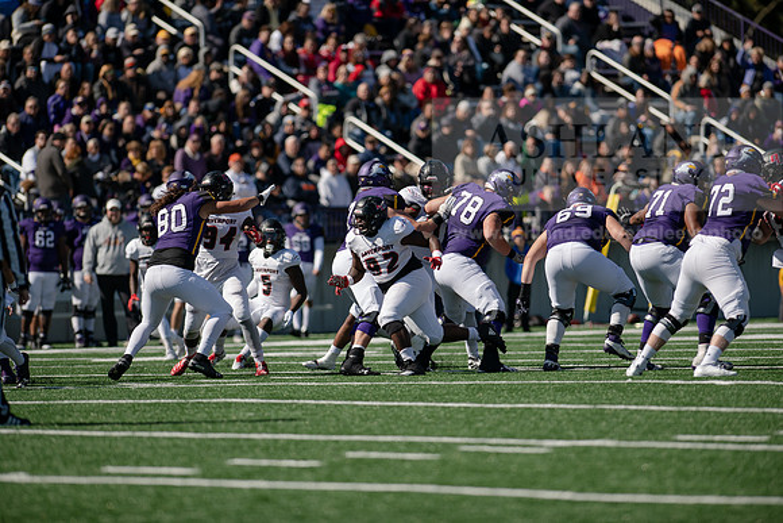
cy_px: 262
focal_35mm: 300
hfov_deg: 6.9
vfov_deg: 4.6
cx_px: 392
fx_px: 6526
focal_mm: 300
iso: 125
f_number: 3.2
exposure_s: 1/2000
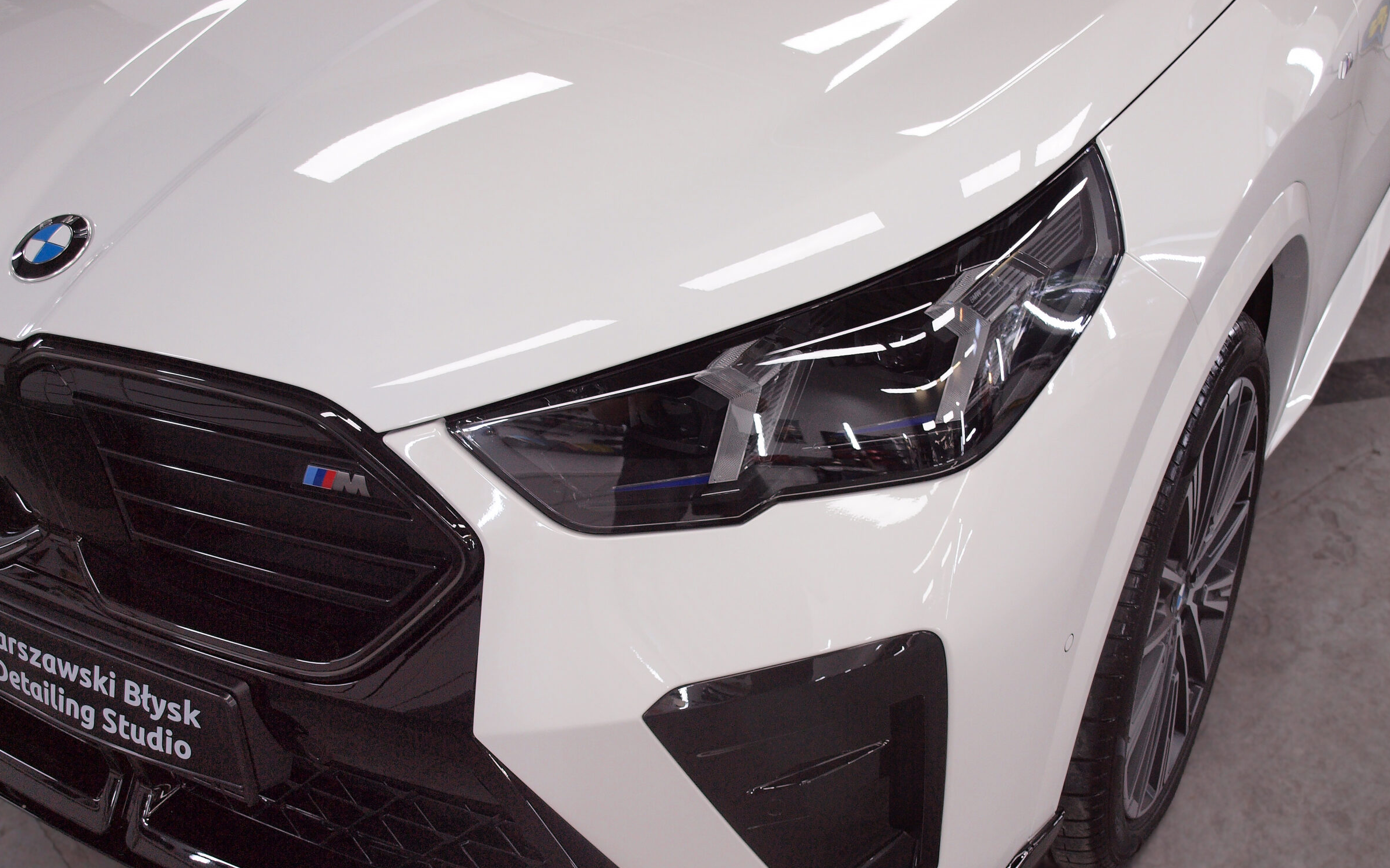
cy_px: 512
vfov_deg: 31.2
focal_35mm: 41
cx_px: 726
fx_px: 1553
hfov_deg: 48.2
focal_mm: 18
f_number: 4
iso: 250
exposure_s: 1/60
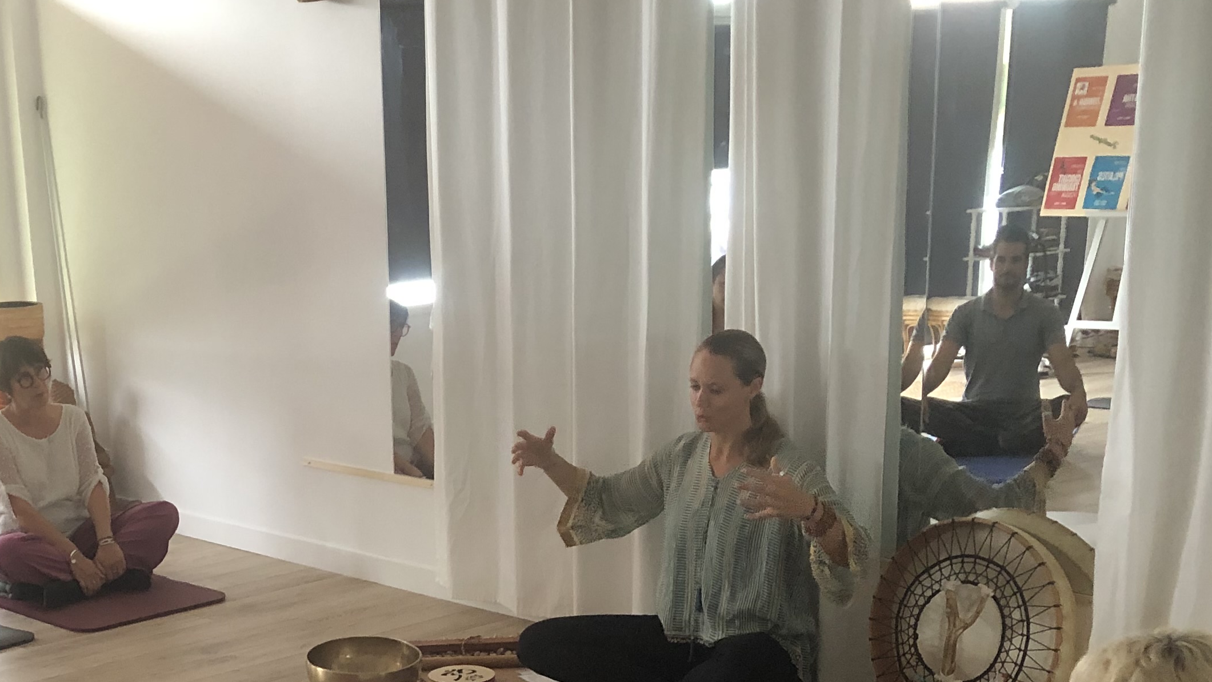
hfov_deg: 35.1
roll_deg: +2.3
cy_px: 694
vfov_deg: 20.0
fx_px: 1864
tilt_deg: -14.8
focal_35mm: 58
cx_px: 276
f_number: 1.8
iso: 80
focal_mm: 3.99
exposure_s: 1/15
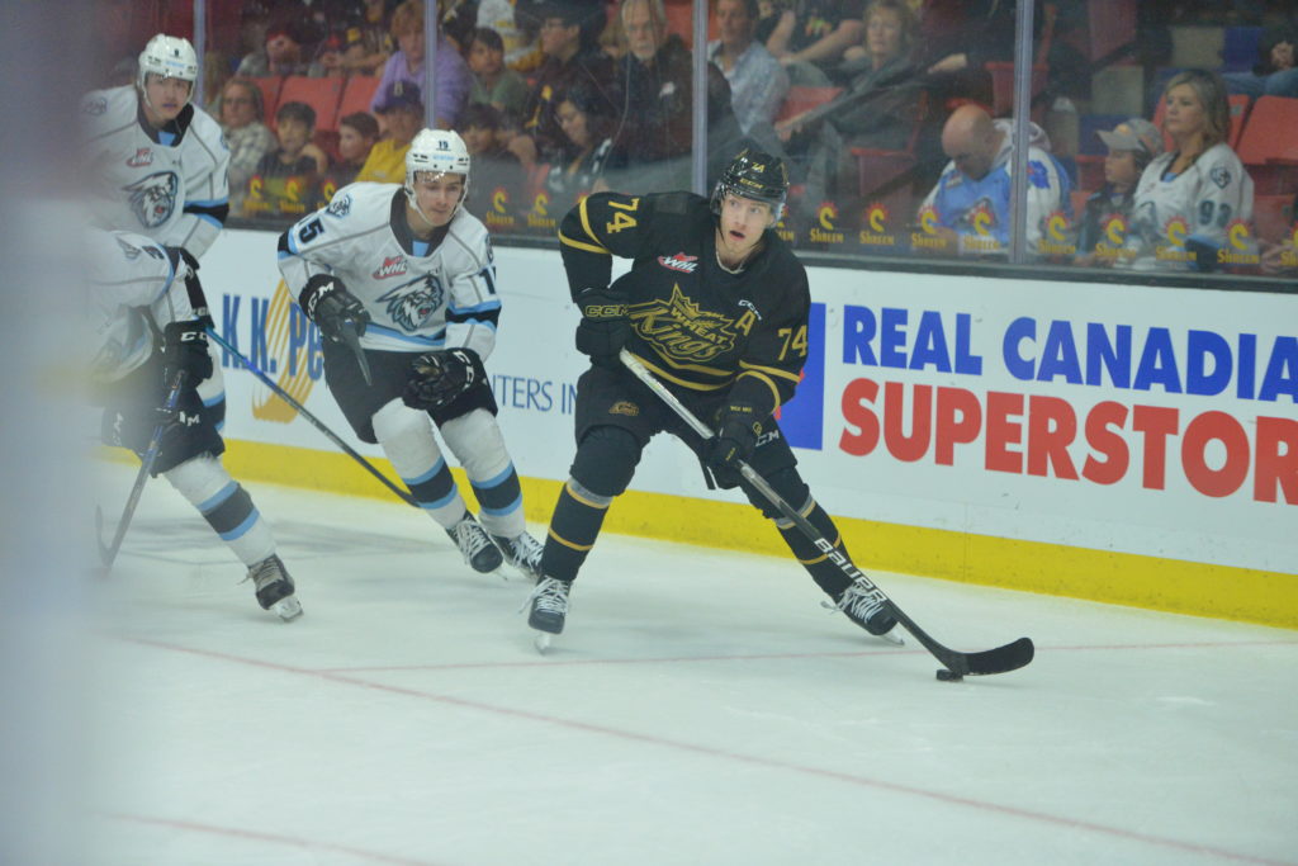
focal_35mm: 130
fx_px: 4688
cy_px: 433
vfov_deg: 10.6
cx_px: 649
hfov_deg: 15.8
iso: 6400
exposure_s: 1/3200
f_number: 2.8
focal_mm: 130
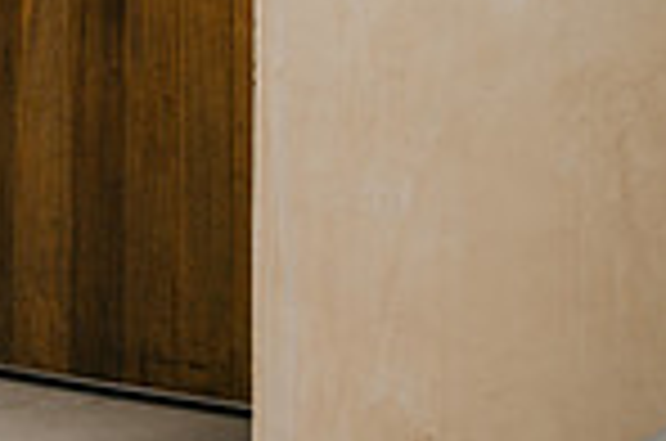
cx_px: -414
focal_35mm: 144
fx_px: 2658
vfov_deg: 9.2
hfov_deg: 13.3
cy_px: -234
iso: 100
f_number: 1.4
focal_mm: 35
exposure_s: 1/2500
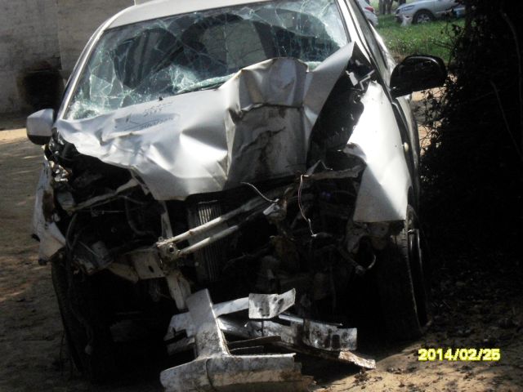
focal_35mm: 92
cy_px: 196
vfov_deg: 16.1
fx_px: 1390
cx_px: 262
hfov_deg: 21.3
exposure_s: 1/250
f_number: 4.4
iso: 80
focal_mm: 15.3
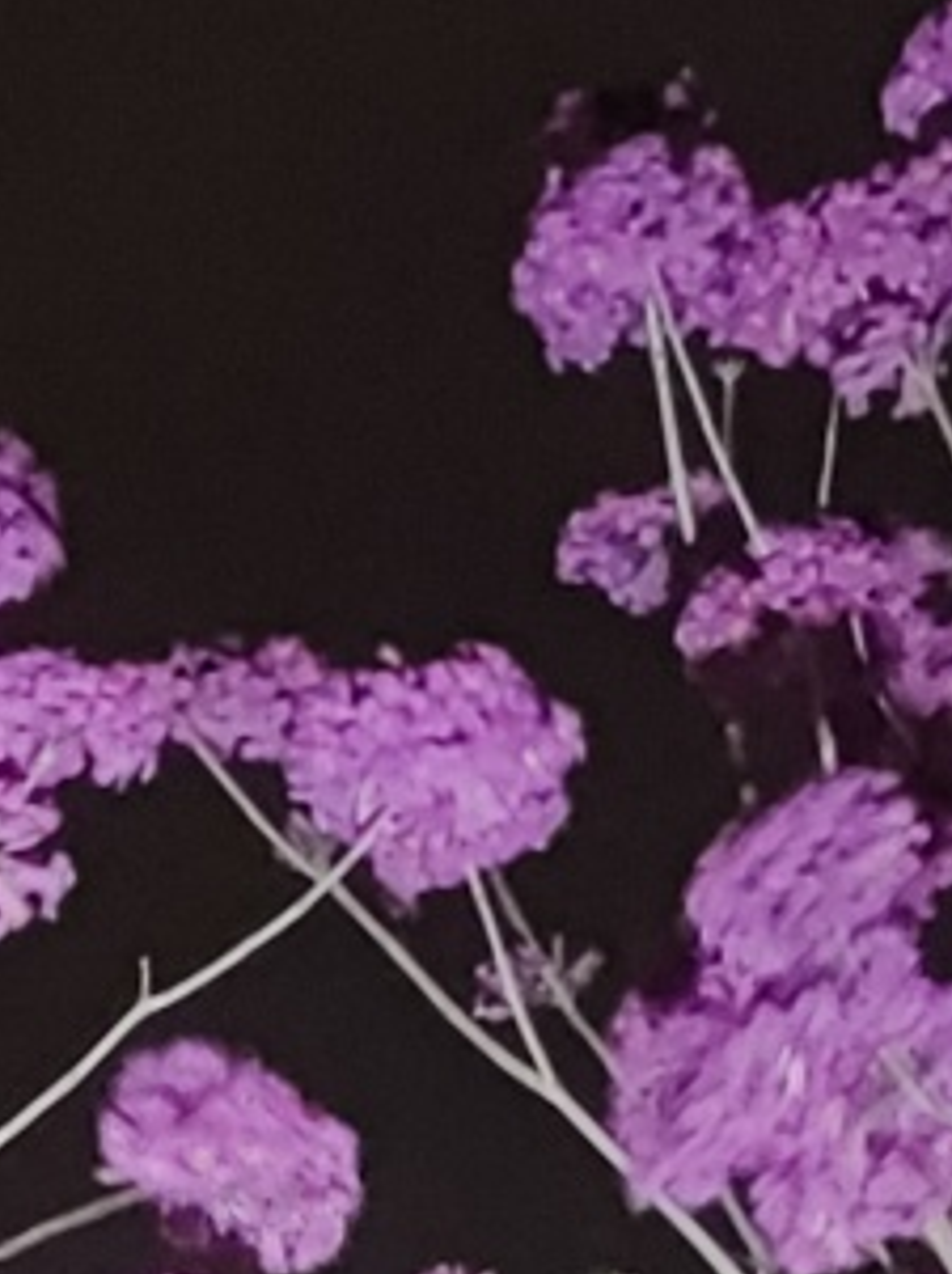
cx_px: -305
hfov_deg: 8.1
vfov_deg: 10.6
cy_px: 1784
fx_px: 6651
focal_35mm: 181
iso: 8313
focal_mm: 4.26
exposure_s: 1/16.7
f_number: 1.8
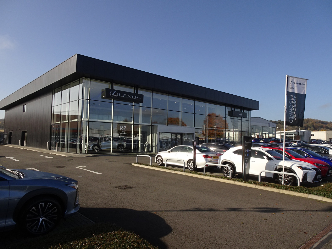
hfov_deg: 71.6
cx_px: 166
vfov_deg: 56.8
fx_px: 230
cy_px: 124
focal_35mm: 24
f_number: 3.5
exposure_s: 1/1000
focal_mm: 4.1
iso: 80
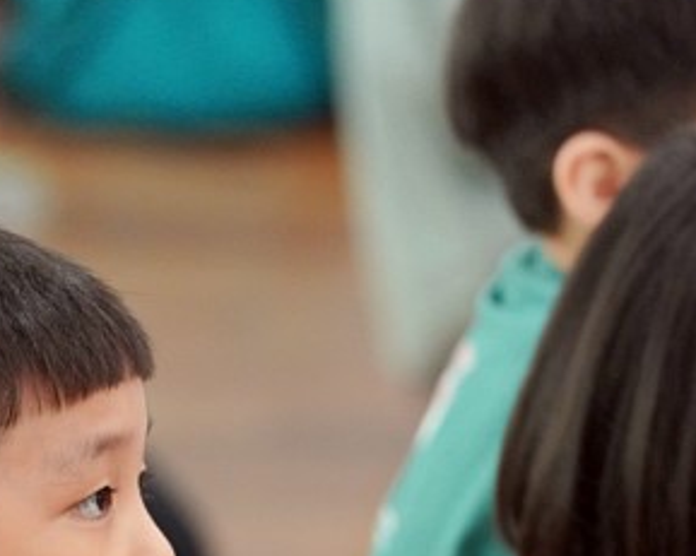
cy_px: 686
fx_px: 12046
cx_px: -147
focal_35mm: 585
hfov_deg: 3.3
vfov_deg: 2.6
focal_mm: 200
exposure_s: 1/250
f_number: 4
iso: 3200
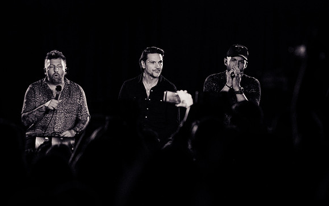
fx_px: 1910
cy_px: 84
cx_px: 160
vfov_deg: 6.2
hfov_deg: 9.8
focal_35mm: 213
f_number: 3.5
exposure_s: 1/500
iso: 1000
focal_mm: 180
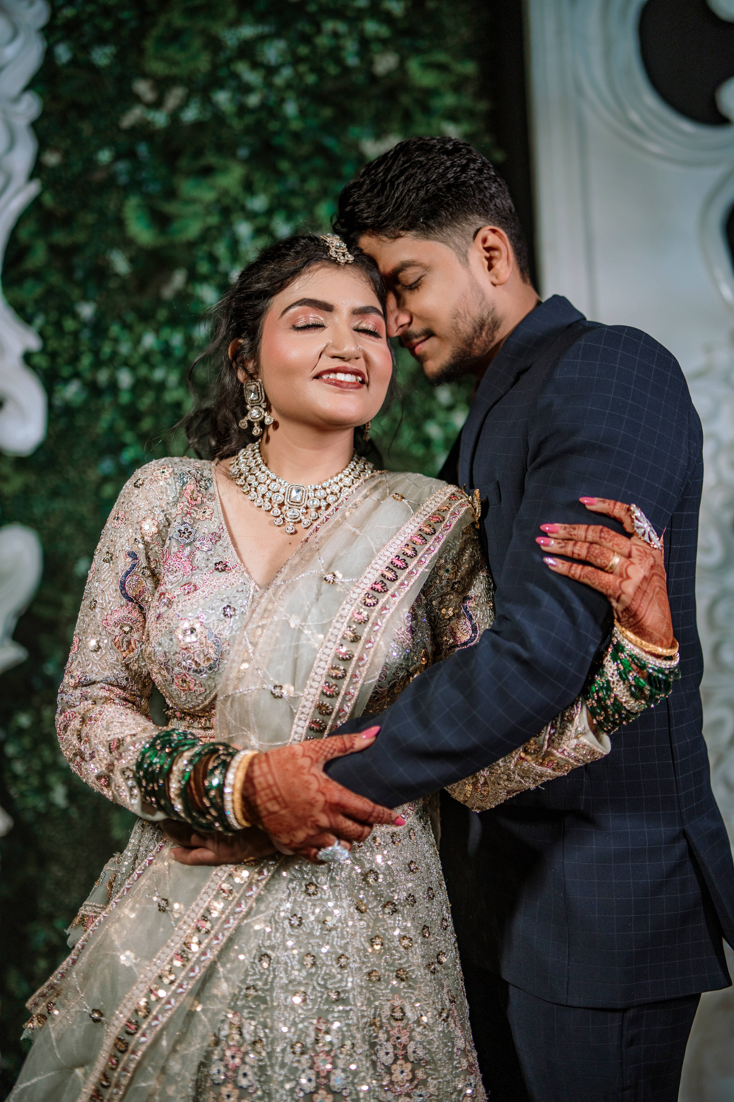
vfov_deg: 54.4
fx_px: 1070
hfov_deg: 37.9
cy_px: 551
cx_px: 367
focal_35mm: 35
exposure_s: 1/200
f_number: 1.4
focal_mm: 35
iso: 160
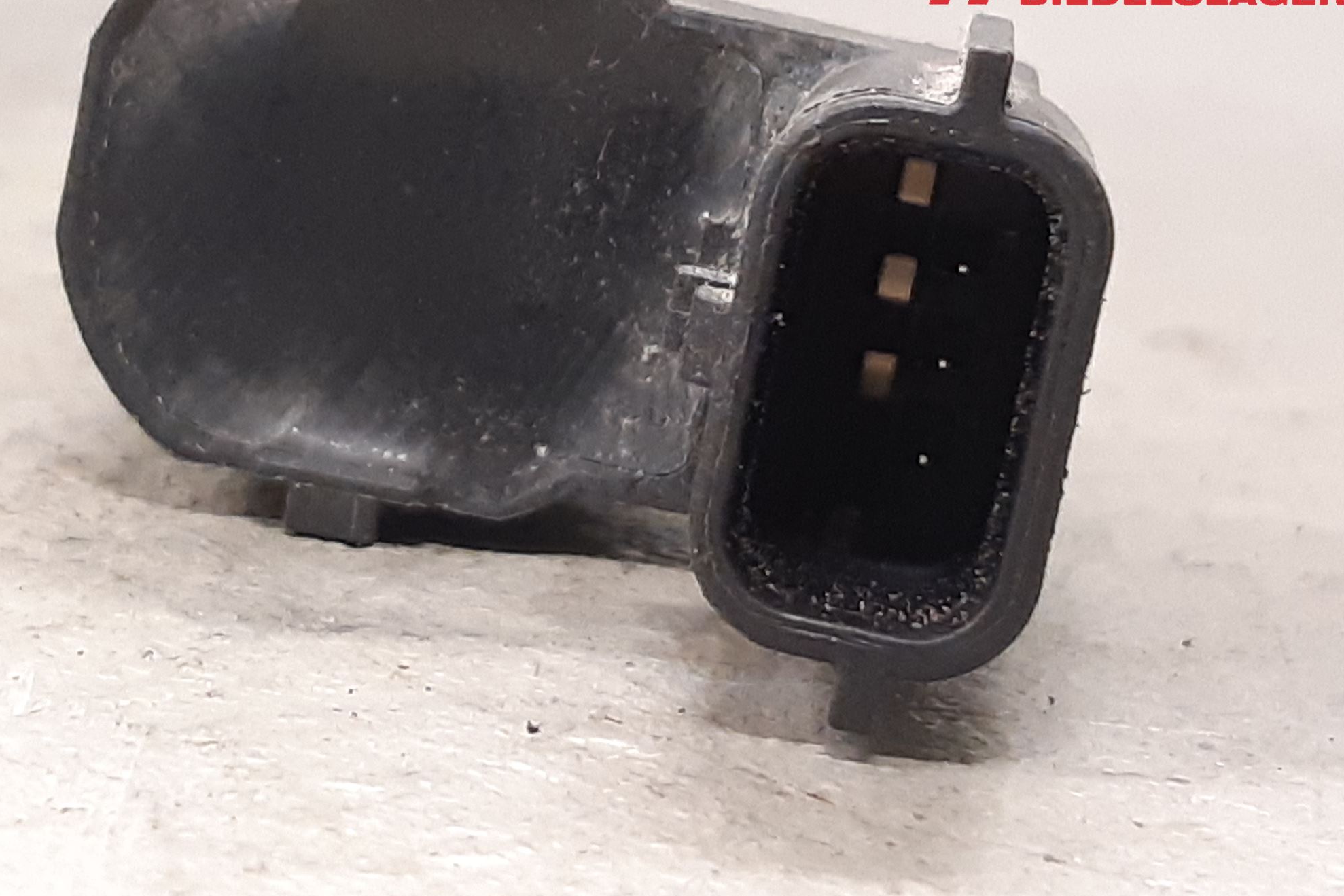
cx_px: 650
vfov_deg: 46.4
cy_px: 412
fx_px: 1045
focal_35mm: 28
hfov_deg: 65.5
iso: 200
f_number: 1.7
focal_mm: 3.93
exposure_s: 1/33
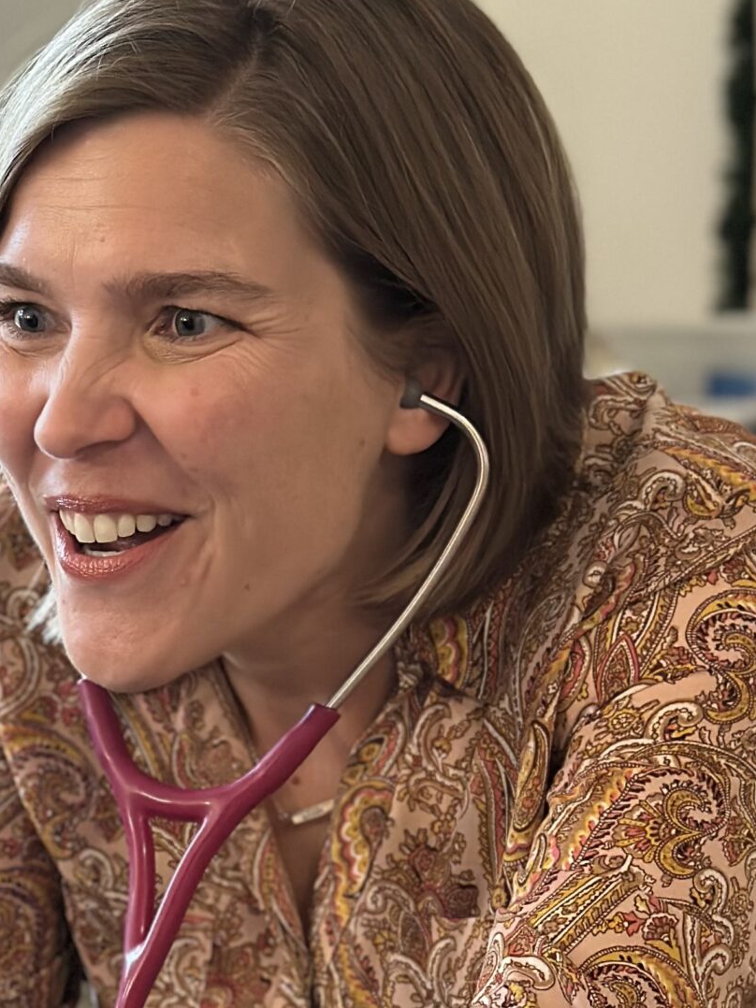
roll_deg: +2.2
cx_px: -21
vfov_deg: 17.0
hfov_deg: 12.8
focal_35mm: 114
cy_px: 963
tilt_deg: -11.6
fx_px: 3321
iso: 500
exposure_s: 1/40
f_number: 1.78
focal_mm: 6.86
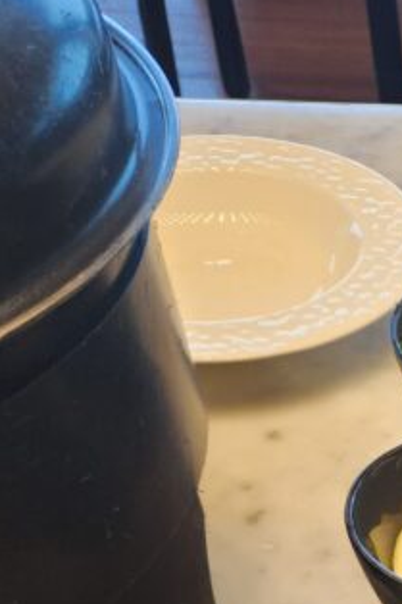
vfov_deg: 21.3
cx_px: 735
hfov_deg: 15.1
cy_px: 939
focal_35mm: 78
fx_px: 1308
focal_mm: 5.4
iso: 50
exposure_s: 1/100
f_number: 1.8
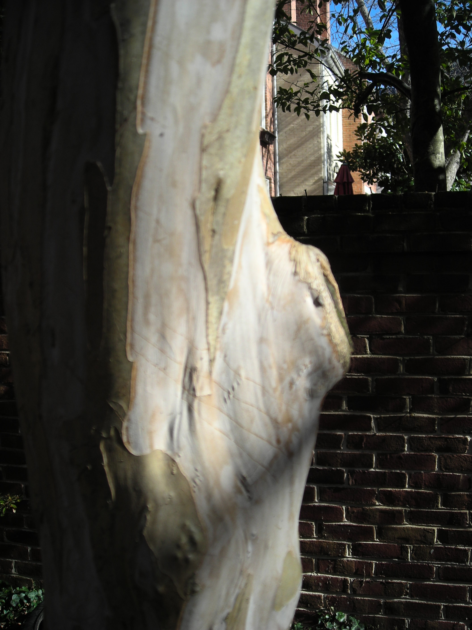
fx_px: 691
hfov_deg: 37.7
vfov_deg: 49.0
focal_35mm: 38
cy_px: 315
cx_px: 236
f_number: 3.2
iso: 50
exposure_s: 1/467
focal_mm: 6.3
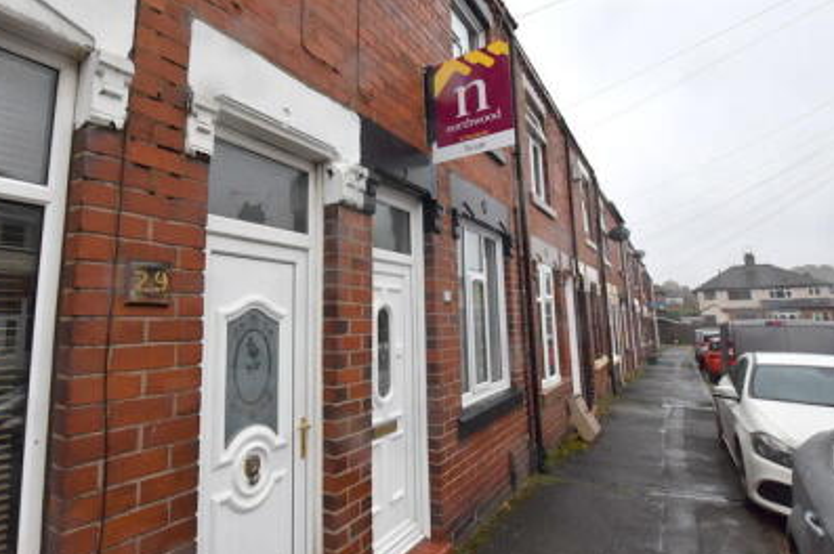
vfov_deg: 67.1
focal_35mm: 18
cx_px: 338
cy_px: 244
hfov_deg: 89.0
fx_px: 417
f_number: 7.1
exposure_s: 1/200
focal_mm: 10
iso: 800
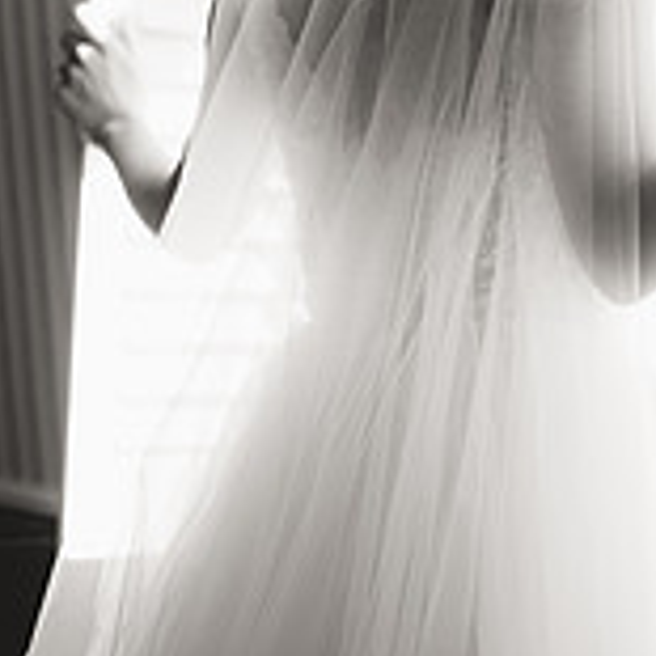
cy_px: 123
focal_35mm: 123
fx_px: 2637
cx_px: 578
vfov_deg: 14.1
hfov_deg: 14.1
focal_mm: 50
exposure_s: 1/1250
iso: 250
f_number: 2.2
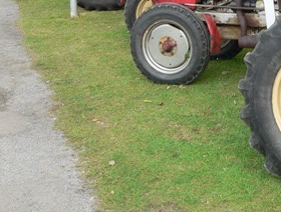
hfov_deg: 18.3
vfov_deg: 13.9
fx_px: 829
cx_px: 336
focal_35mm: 102
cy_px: -72
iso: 80
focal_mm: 6
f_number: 3.7
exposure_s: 1/125
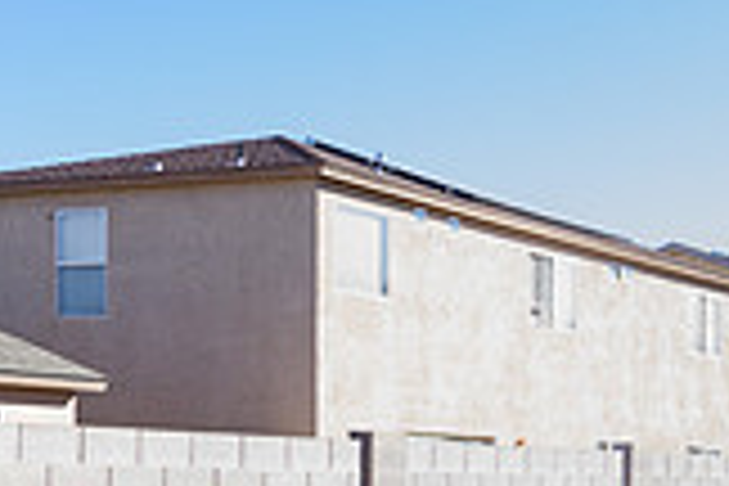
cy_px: 515
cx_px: 864
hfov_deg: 22.0
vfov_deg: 15.5
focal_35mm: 86
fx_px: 1741
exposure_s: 1/125
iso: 250
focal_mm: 24
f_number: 7.1
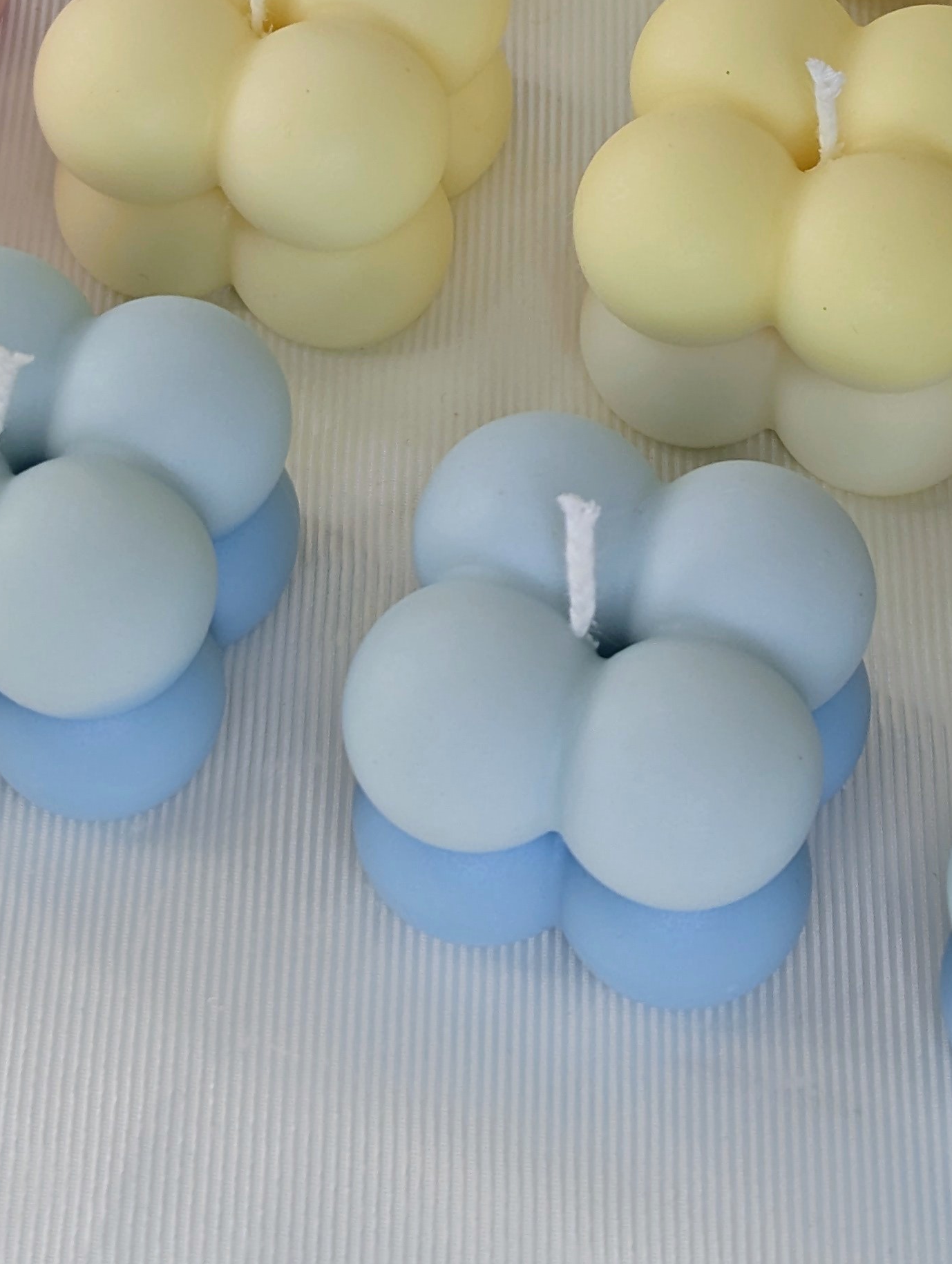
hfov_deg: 13.9
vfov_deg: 17.9
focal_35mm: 107
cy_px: 15
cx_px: 517
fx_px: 3914
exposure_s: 1/52.5
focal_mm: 6.81
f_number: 1.85
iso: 56
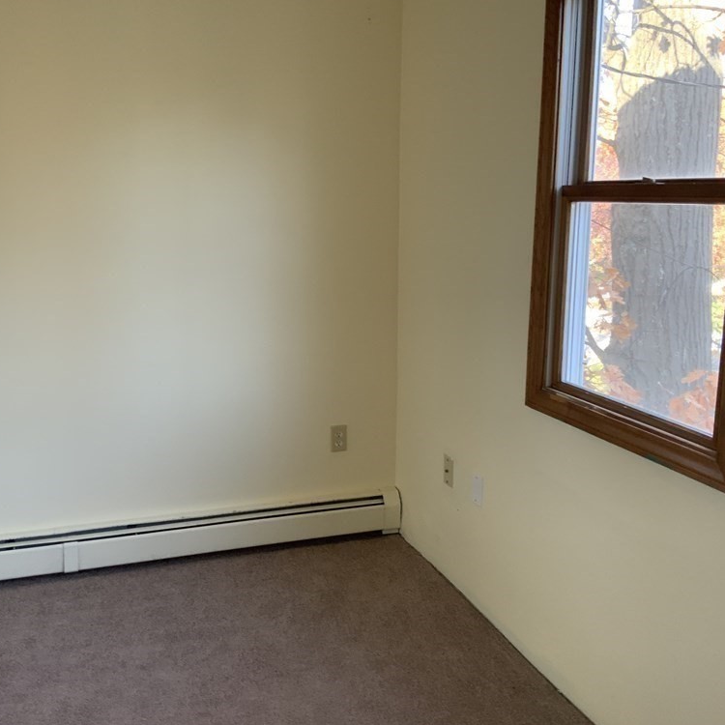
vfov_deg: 47.2
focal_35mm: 35
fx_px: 829
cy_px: 356
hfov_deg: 47.2
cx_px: 326
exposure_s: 1/60
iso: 80
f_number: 1.8
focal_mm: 3
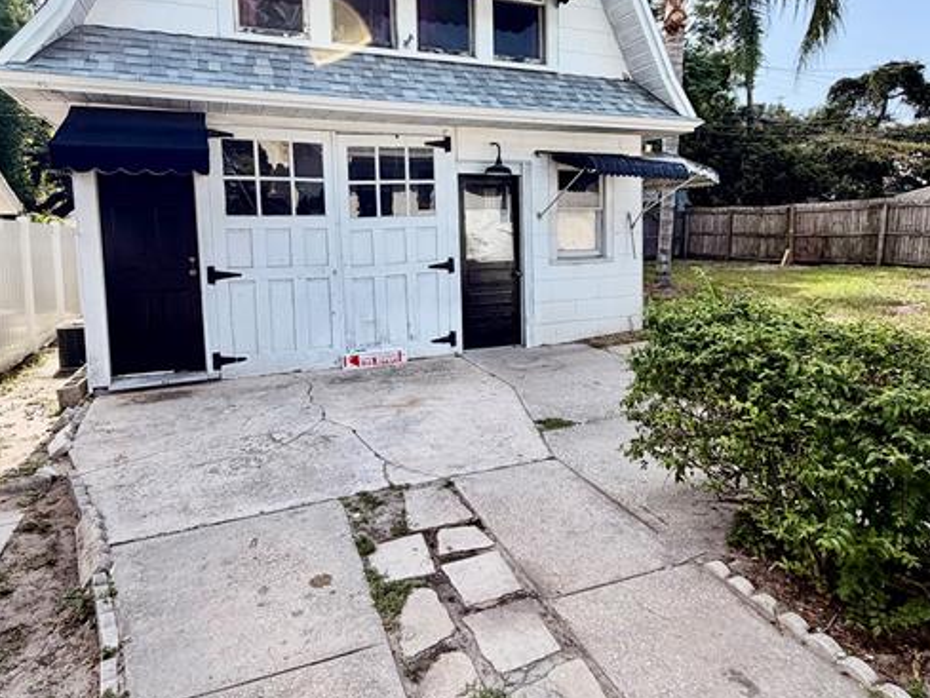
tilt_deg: -3.9
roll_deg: +0.6
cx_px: 451
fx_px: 591
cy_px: 283
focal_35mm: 22
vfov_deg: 60.7
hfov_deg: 76.4
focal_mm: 2.22
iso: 40
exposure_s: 1/672
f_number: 2.2
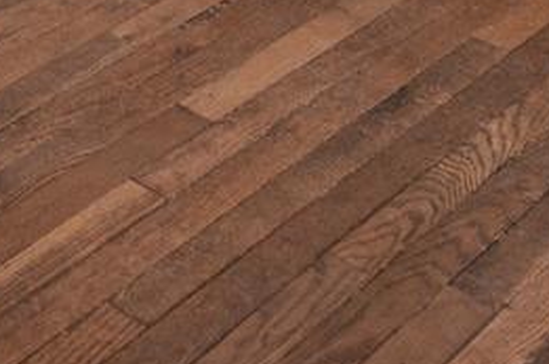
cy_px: -816
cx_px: 38
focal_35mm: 110
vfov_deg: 9.2
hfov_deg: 18.3
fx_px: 1674
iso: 560
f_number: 2.8
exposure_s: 1/125
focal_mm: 14
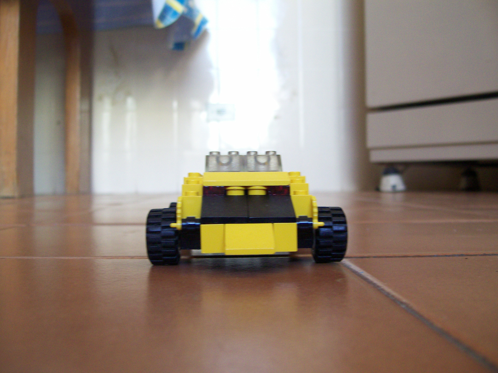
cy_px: 186
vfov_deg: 39.7
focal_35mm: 36
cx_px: 249
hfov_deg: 51.4
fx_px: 518
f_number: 2.7
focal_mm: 6
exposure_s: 1/32
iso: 137
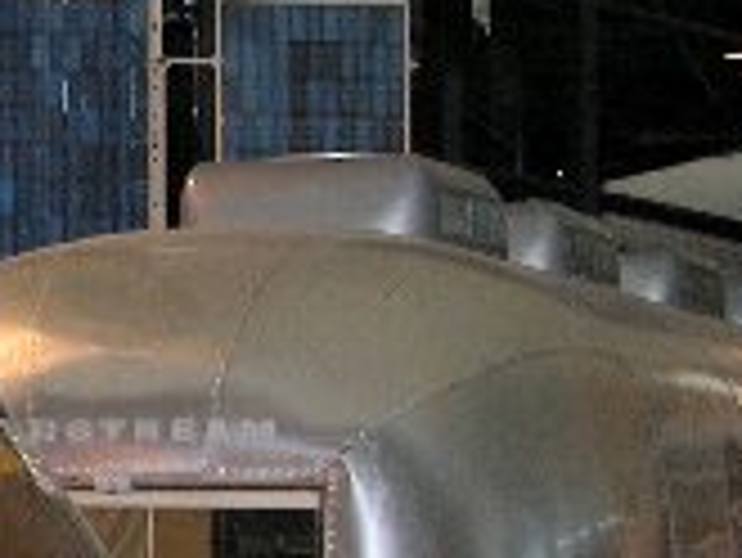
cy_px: 432
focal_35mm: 170
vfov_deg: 8.7
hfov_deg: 10.7
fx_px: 3647
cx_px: -702
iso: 200
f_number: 2.8
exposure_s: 1/60
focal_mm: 9
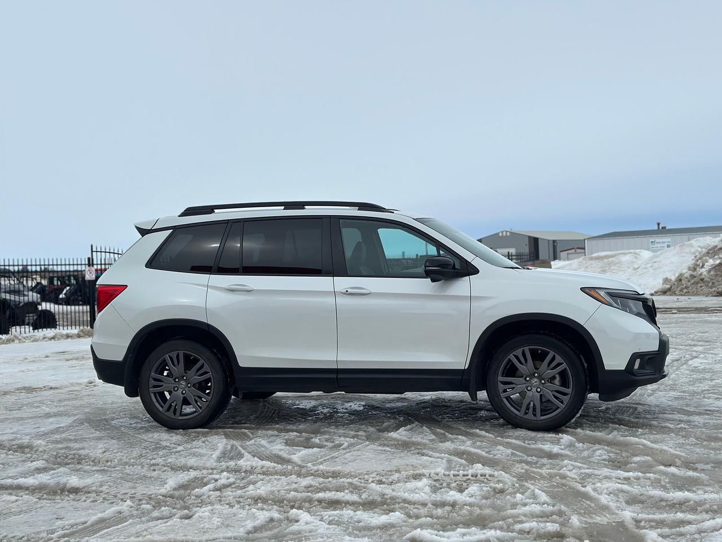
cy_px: 271
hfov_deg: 39.7
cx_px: 361
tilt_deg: -3.3
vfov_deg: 30.3
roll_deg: +1.9
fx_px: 1001
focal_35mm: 48
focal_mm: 6.86
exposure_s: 1/18868
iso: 100
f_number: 1.78
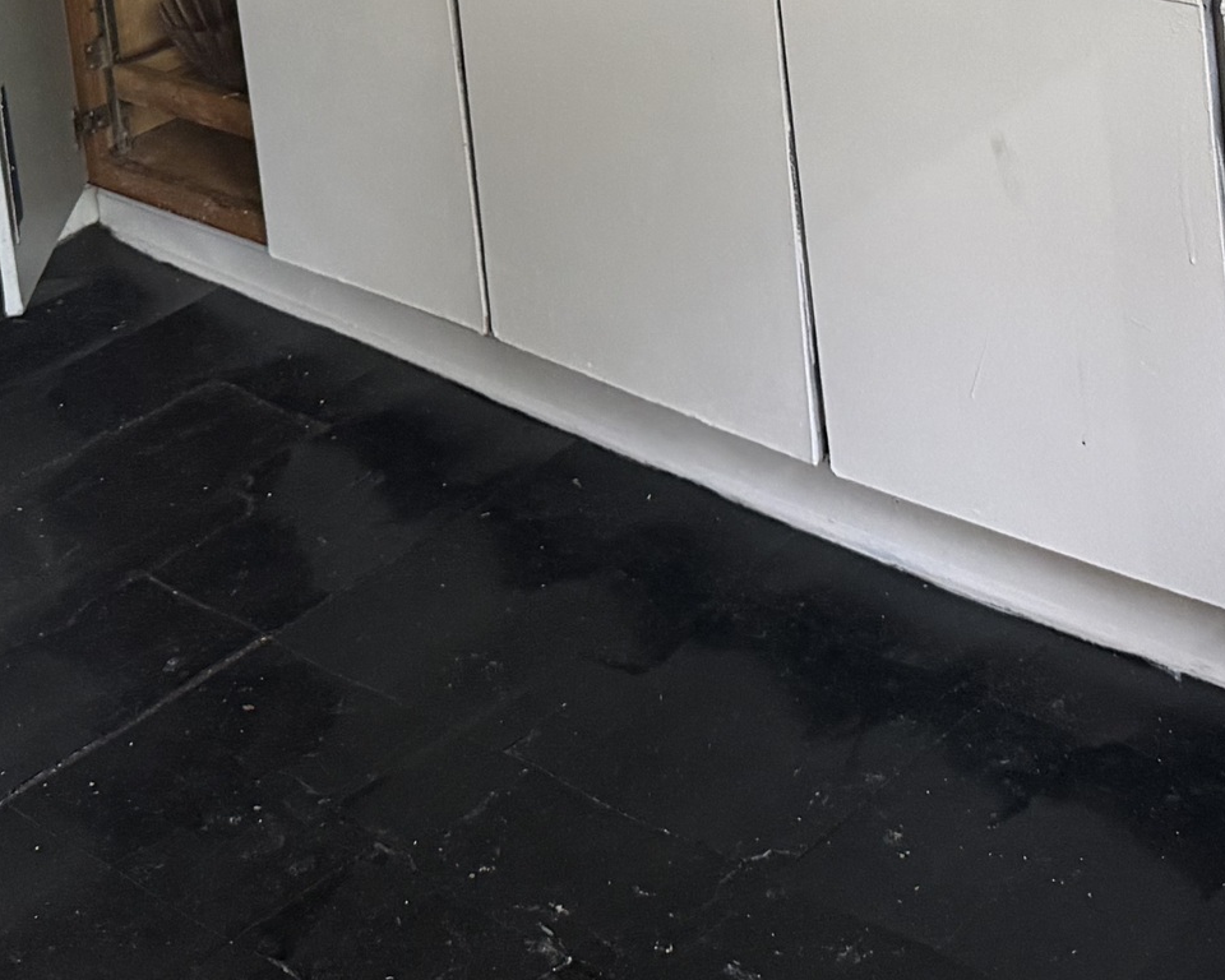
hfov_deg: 25.4
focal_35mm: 75
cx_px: 607
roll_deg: +5.4
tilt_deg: -8.1
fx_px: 2719
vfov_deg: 18.4
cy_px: -439
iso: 320
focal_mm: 6.76
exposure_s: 1/60
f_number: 1.78
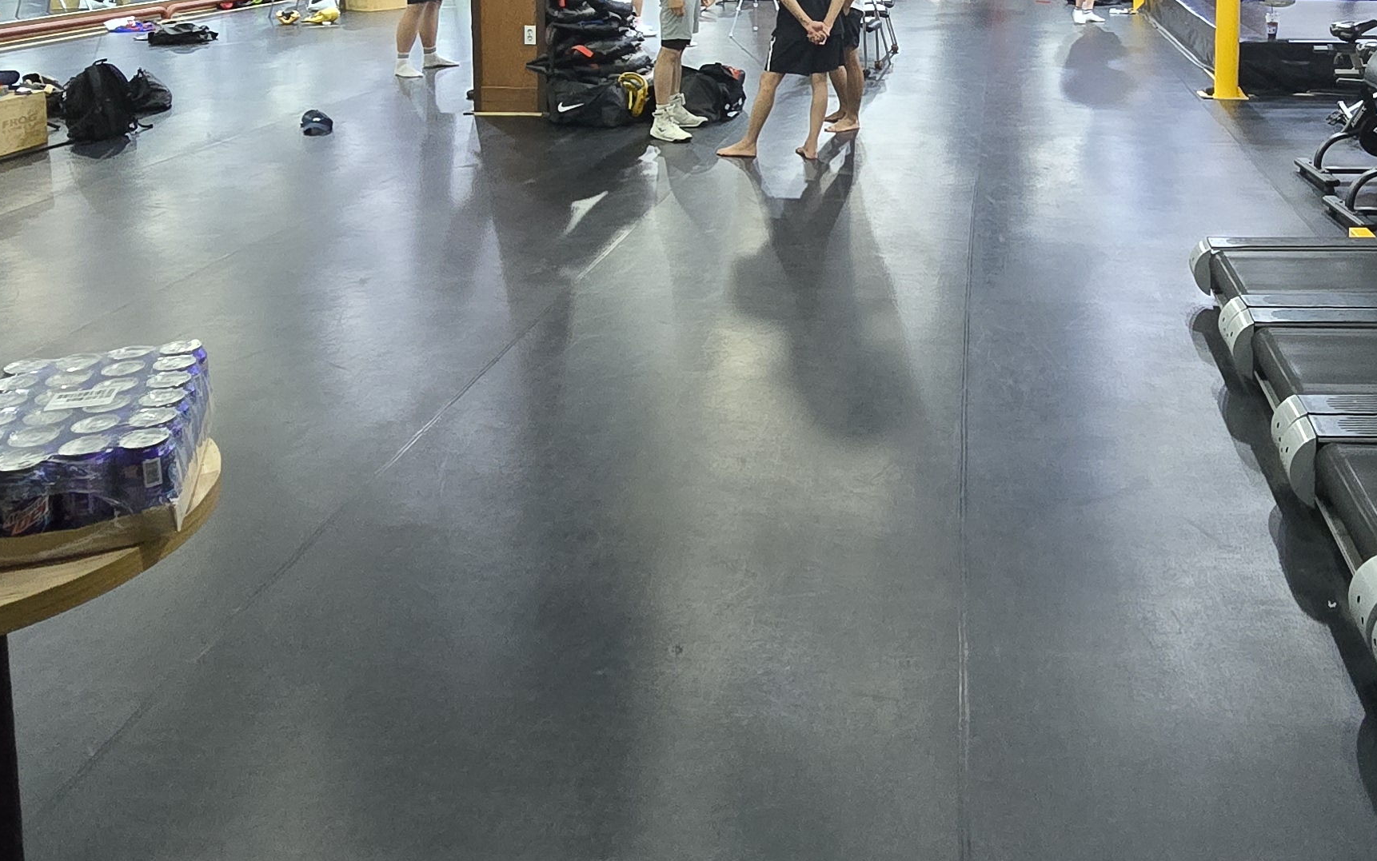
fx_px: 1201
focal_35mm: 32
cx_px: 936
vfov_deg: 35.2
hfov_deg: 58.1
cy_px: -30
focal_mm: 2.2
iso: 1000
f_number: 2.2
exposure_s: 1/60
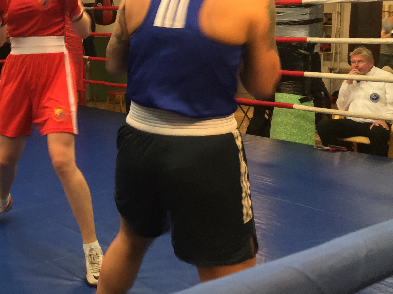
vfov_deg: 26.3
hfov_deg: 33.3
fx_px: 624
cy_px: 78
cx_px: 45
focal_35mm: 55
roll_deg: -0.5
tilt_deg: -5.0
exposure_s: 1/30
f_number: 2.2
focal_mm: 4.15
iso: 100
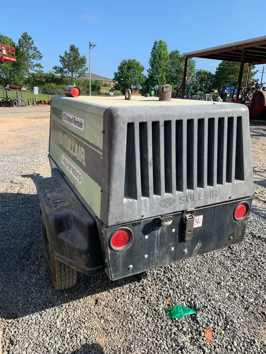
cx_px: 133
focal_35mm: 26
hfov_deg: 53.1
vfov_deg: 67.3
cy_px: 177
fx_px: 266
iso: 25
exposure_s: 1/1266
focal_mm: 4.25
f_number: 1.8
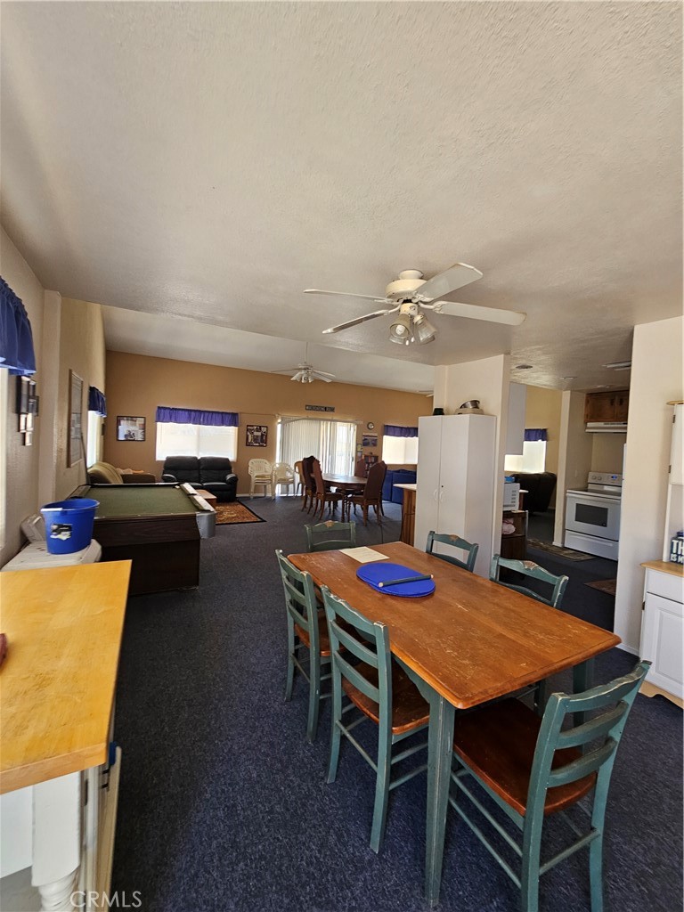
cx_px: 342
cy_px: 456
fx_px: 343
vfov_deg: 106.2
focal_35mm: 13
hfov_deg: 89.9
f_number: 2.2
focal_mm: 2.2
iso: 100
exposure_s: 1/60
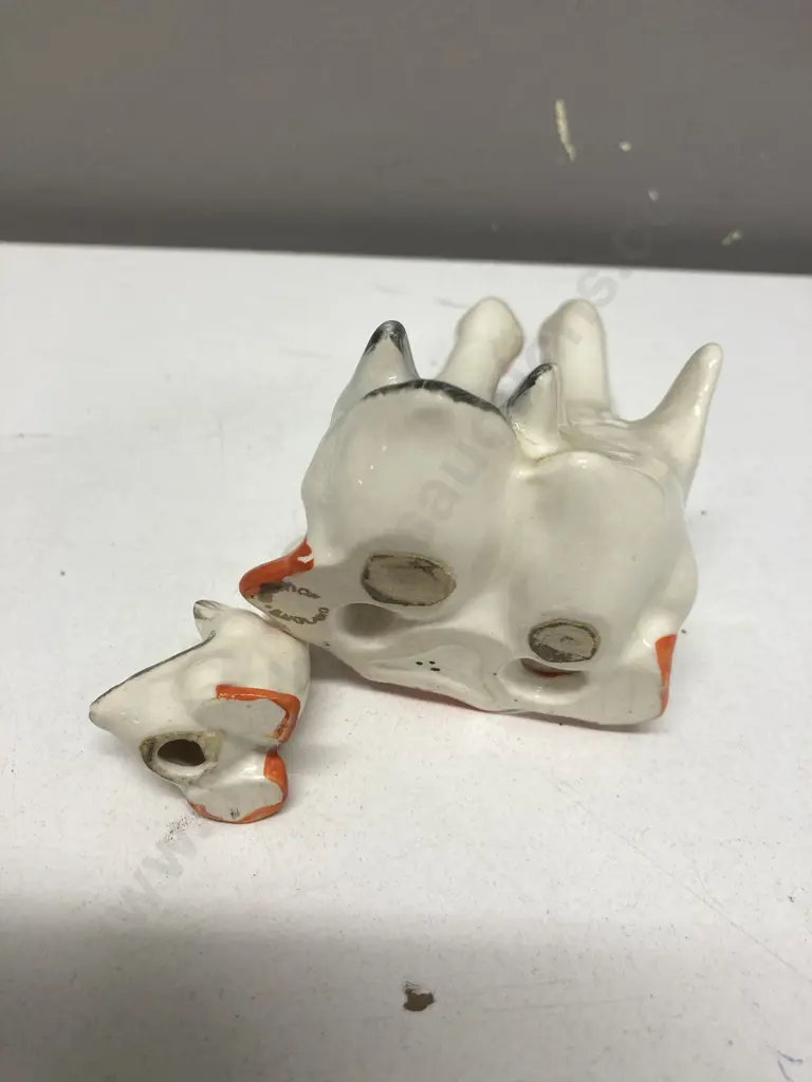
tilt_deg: -39.7
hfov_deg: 49.7
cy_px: 541
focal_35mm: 28
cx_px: 406
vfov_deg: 63.4
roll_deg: -3.2
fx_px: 876
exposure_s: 1/100
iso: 64
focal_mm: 3.99
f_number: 1.8
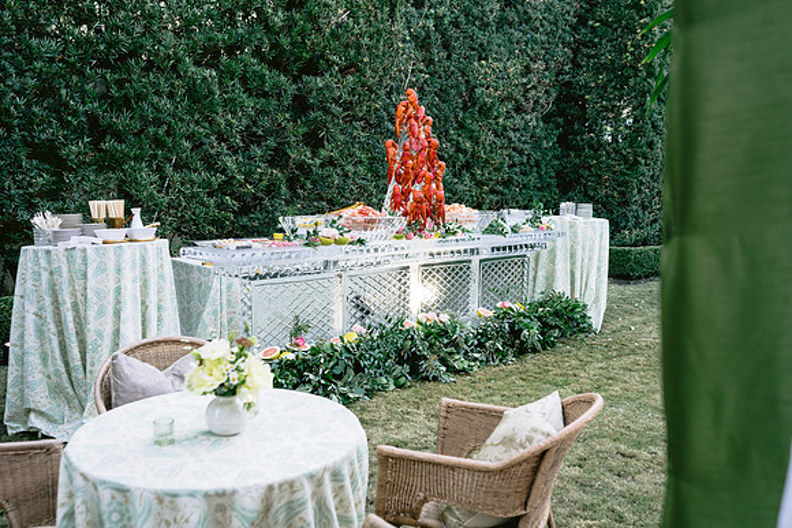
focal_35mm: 35
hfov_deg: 54.4
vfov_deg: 37.9
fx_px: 770
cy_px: 264
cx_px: 396
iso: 500
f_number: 4
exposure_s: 1/125
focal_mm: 35
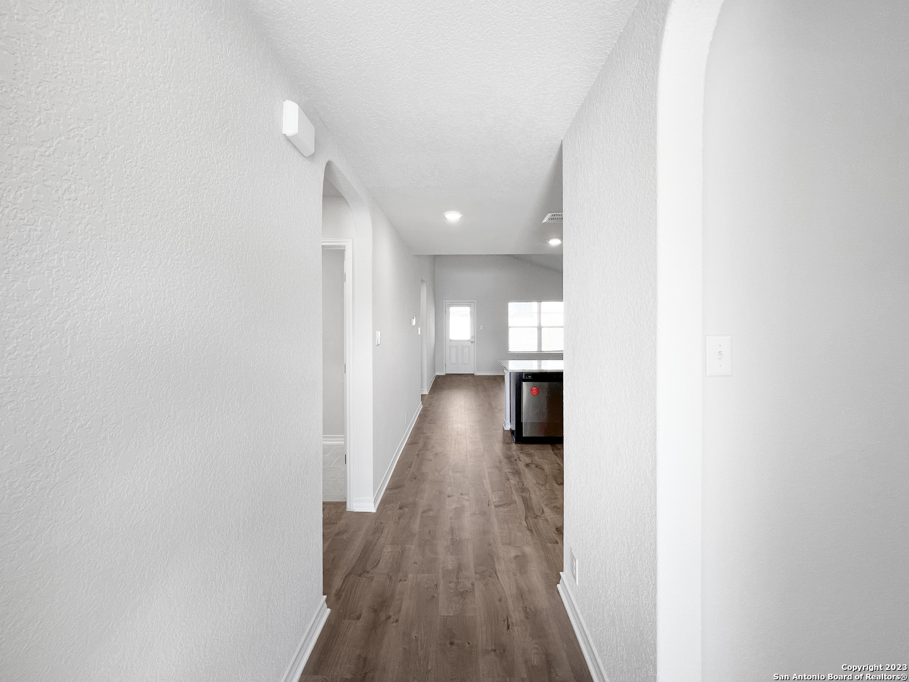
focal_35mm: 13
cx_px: 454
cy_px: 341
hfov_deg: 106.2
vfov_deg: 89.9
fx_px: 341
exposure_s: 1/120
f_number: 1.8
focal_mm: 1.57
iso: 100
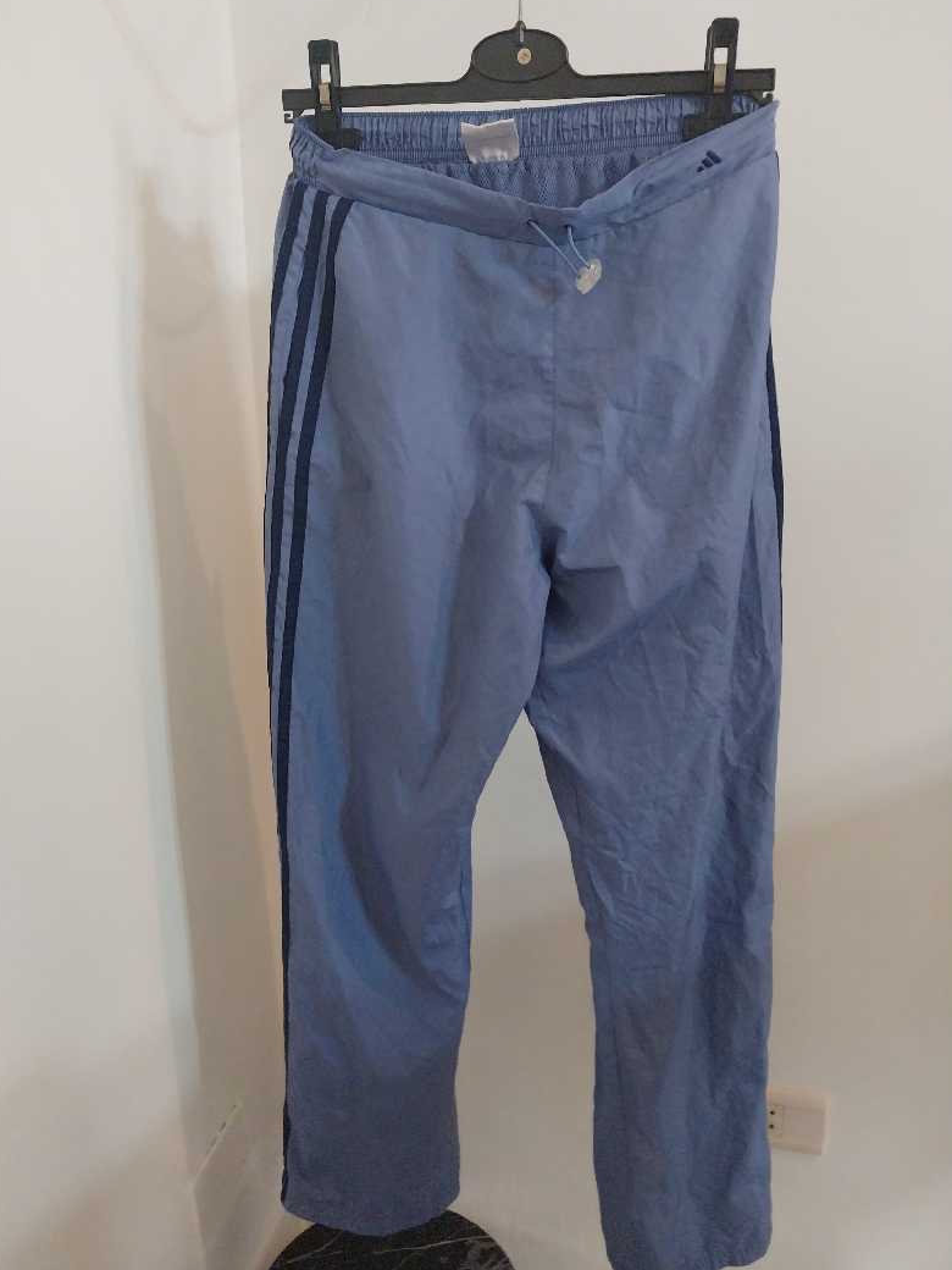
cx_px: 466
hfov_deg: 51.4
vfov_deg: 65.3
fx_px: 990
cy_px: 622
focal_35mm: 27
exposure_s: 1/25
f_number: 1.8
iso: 500
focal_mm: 4
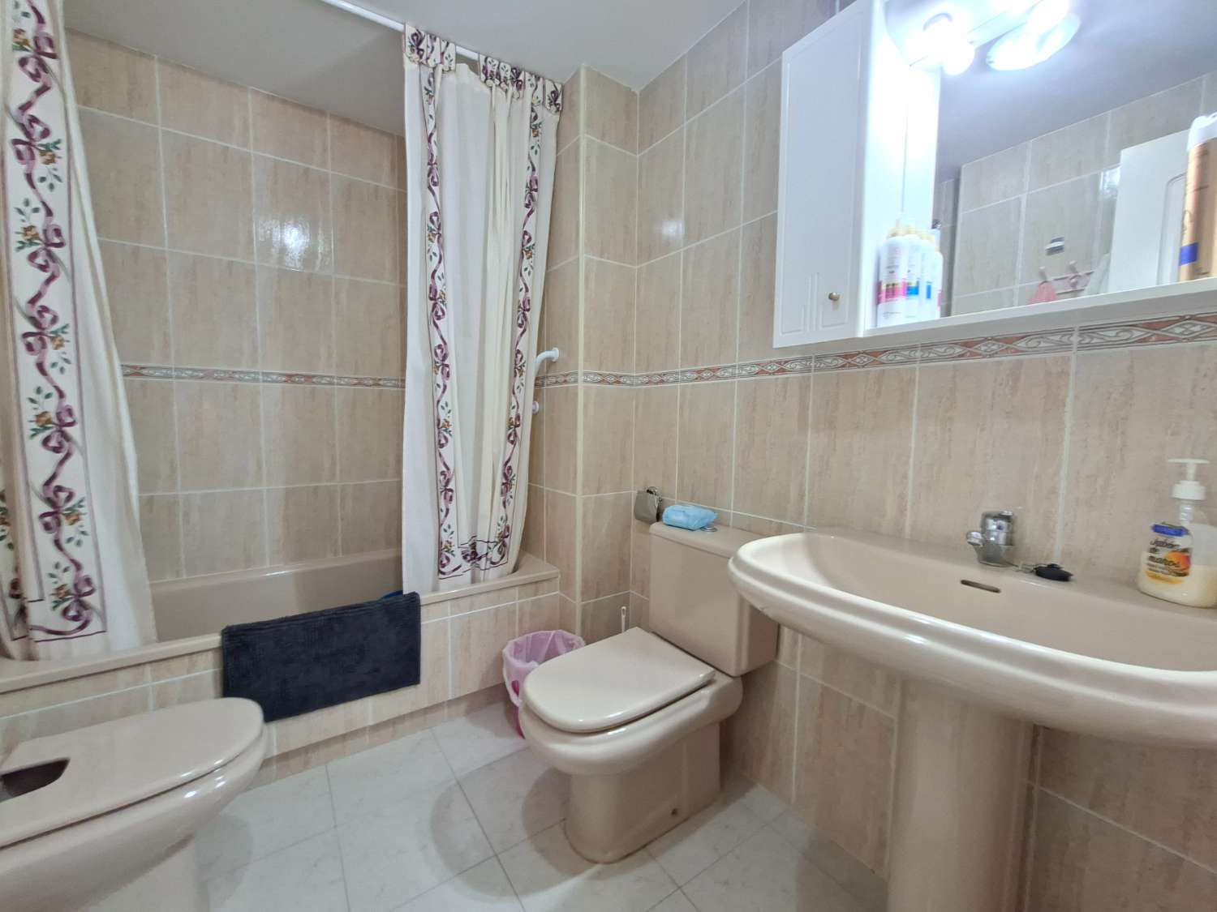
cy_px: 456
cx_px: 608
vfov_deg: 89.9
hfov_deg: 106.2
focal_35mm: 13
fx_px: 457
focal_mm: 1.74
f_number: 2.2
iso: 200
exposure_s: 1/50
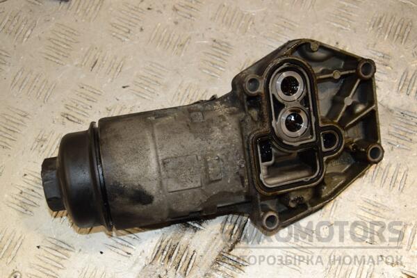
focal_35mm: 57
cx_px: 208
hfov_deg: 35.1
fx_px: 660
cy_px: 139
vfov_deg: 23.8
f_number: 7.1
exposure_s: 1/200
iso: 800
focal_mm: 38
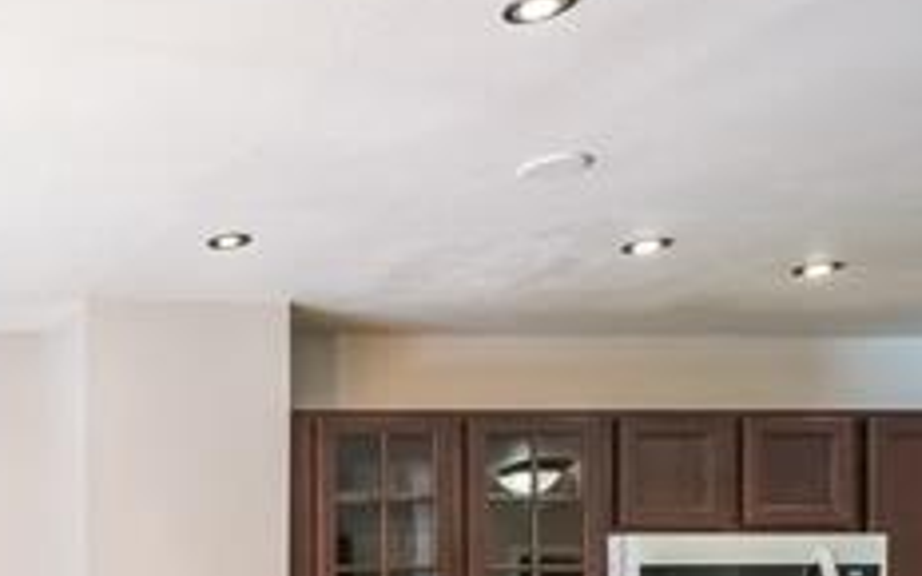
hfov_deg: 32.1
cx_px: -310
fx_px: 1131
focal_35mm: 45
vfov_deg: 27.9
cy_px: 469
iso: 100
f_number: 4
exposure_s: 1/8
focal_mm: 16
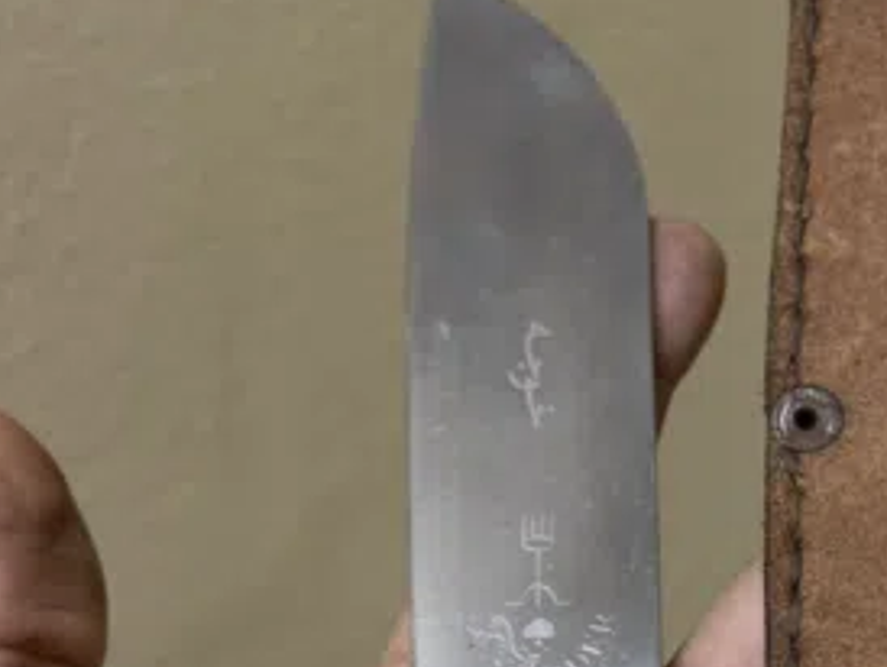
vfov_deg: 24.5
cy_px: 716
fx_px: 1436
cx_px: 881
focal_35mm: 56
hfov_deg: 31.8
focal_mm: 6.76
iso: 160
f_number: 1.78
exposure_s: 1/50
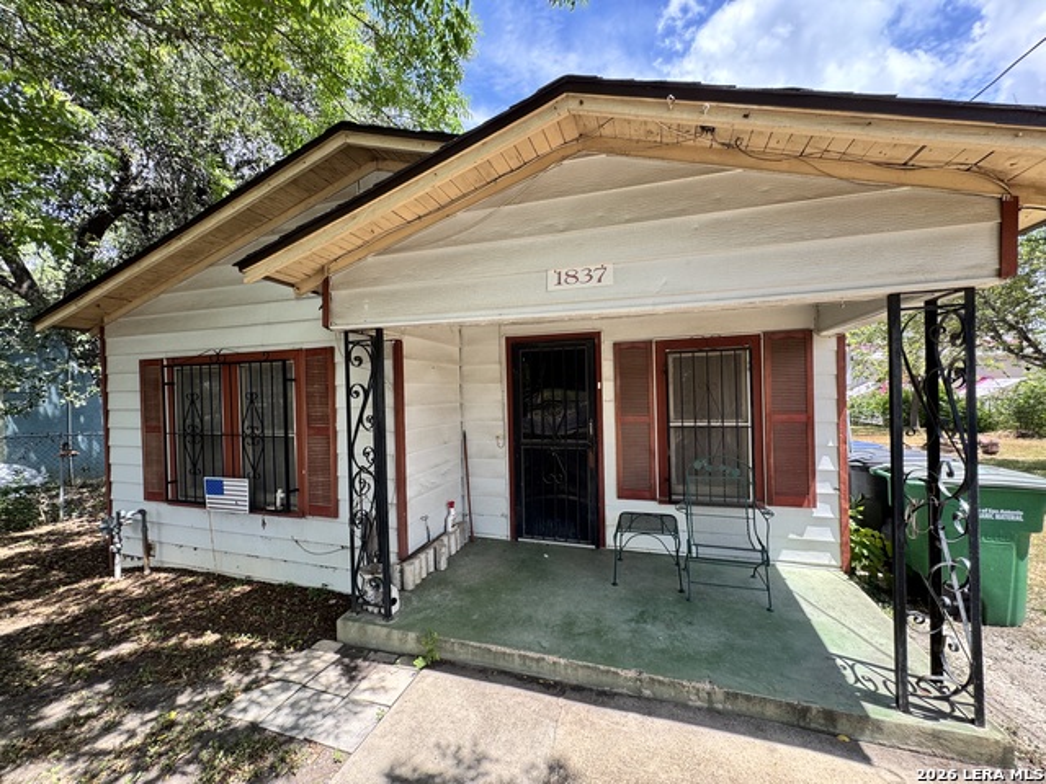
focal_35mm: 14
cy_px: 392
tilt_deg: -1.9
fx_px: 423
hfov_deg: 102.1
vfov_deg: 85.7
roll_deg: +0.6
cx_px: 523
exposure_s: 1/281
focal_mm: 2.22
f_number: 2.2
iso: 40
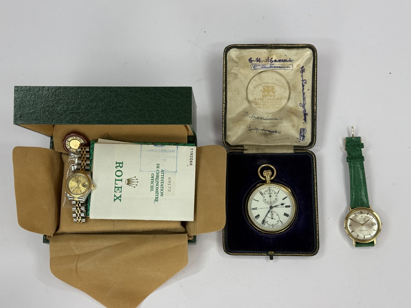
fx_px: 570
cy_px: 154
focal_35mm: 48
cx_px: 206
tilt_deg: -76.6
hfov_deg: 39.7
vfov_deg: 30.3
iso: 64
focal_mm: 6.76
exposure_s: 1/285
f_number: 1.78
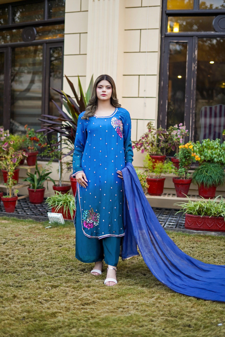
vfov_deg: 39.6
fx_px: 469
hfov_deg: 27.0
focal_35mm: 50
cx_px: 112
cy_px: 168
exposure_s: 1/250
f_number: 1.8
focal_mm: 50
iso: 250
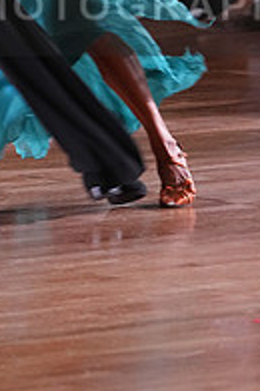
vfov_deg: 4.0
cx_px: 69
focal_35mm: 512
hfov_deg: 2.7
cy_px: -10
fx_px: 5546
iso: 4000
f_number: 5
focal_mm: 172
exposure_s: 1/200
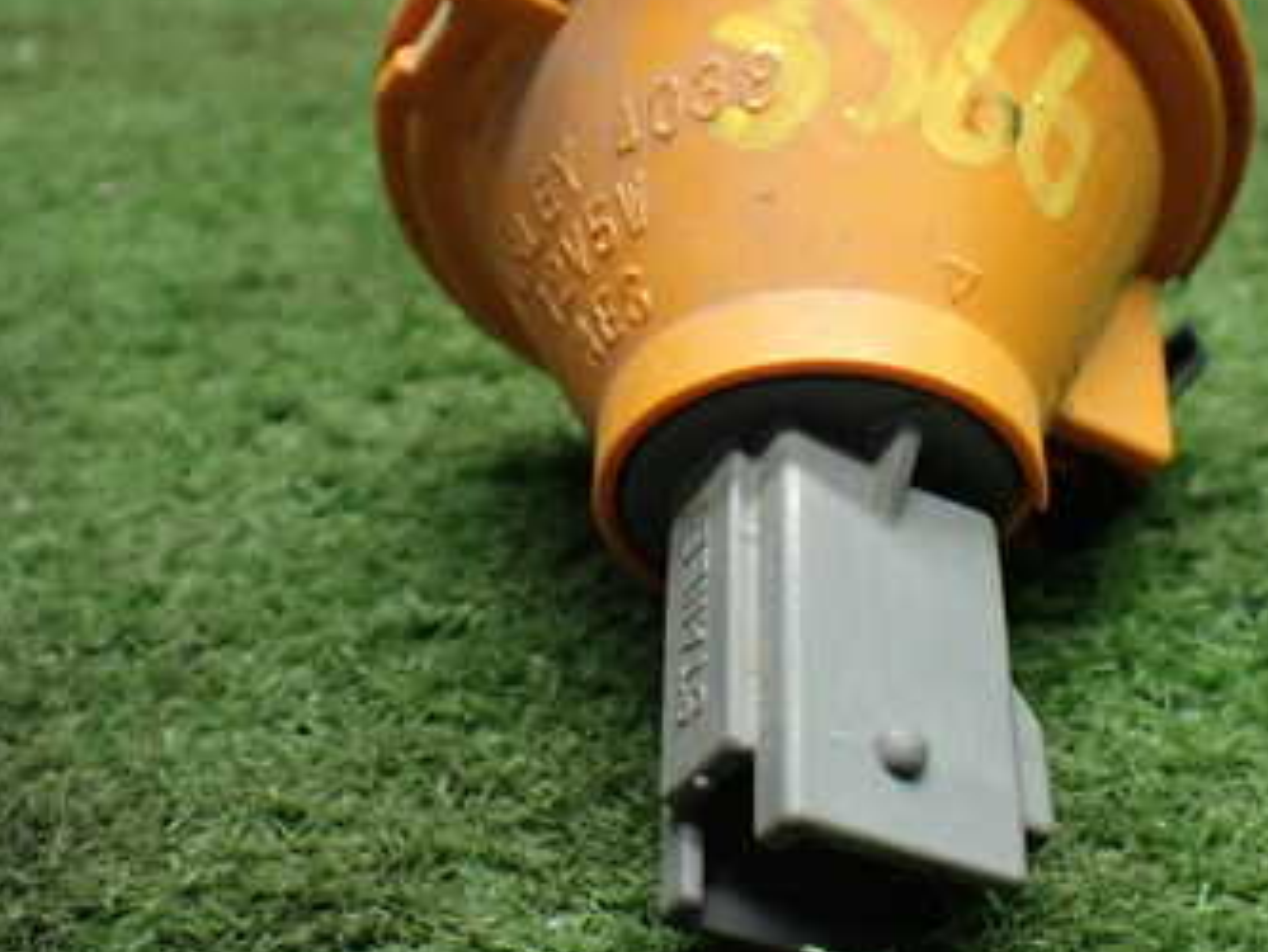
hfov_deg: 35.4
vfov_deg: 27.0
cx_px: 754
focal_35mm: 54
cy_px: 400
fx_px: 1979
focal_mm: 5.4
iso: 640
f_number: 2.3
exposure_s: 1/125
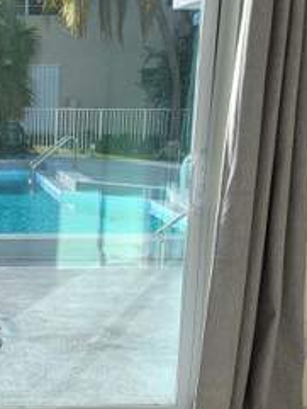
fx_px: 815
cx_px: -39
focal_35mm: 69
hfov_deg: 20.3
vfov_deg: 27.5
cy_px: 338
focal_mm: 5.4
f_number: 1.8
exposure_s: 1/1297
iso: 40
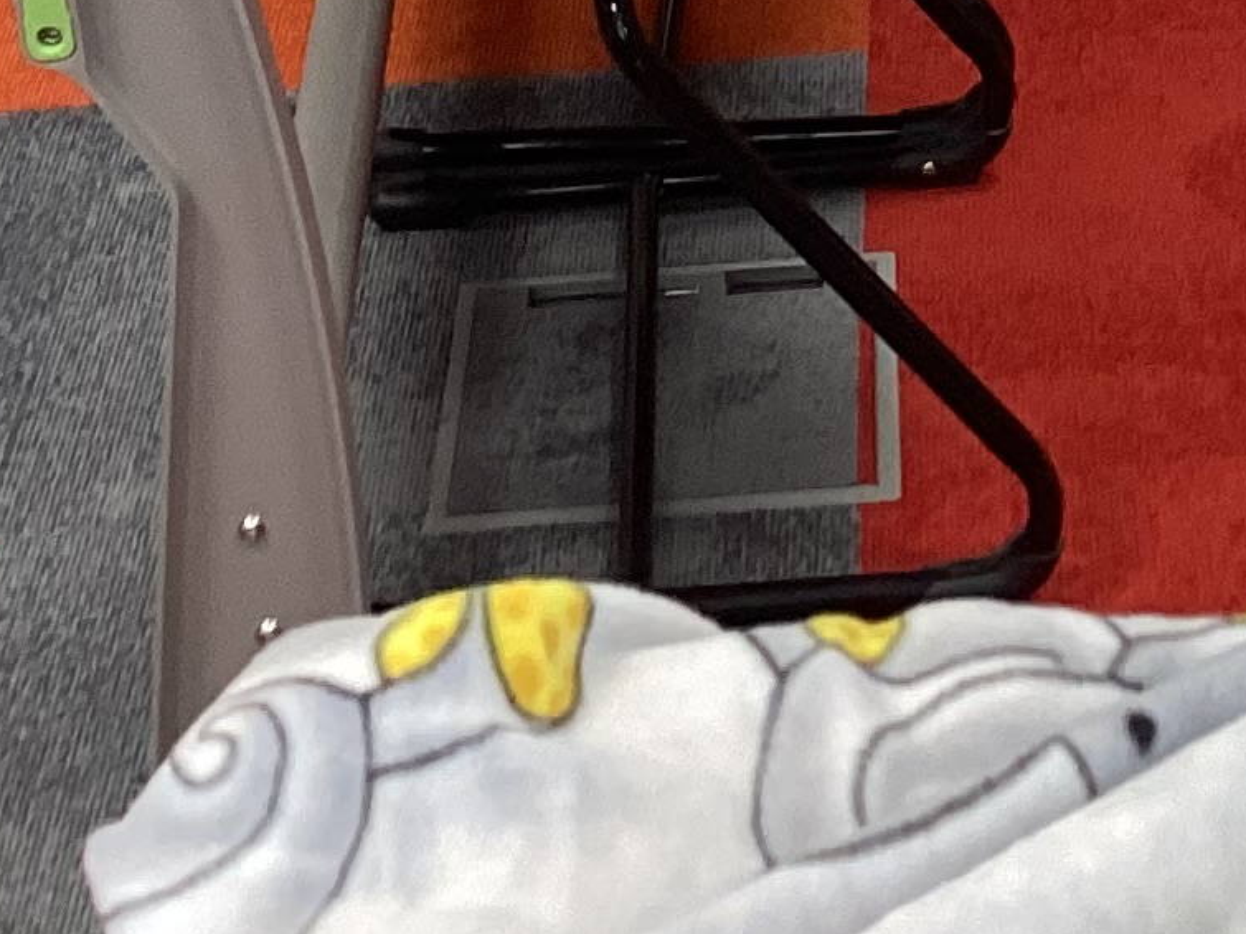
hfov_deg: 14.7
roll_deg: +5.1
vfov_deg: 10.5
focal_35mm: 134
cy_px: -644
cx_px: 716
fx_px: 4823
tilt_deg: -19.5
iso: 125
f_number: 2.4
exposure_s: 1/60
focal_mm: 3.3
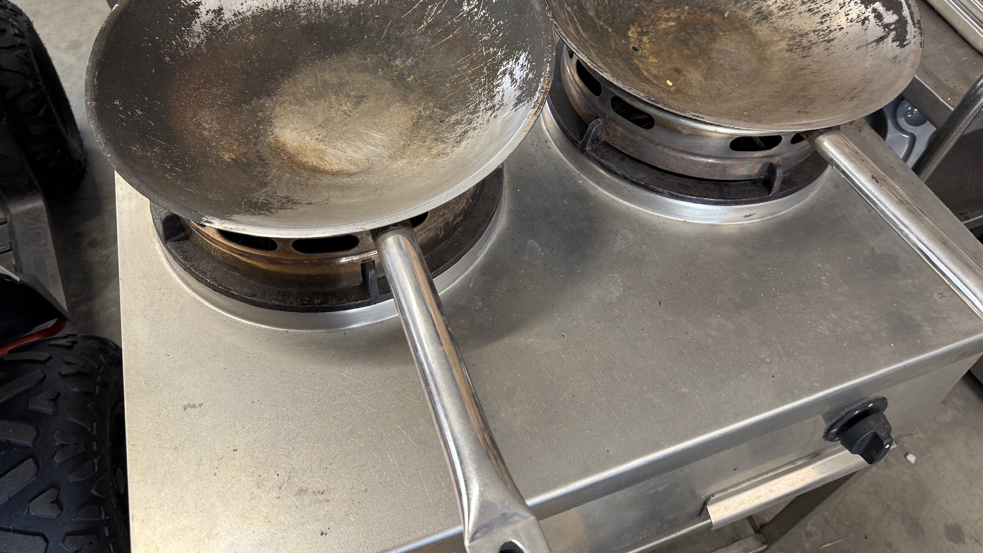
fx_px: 704
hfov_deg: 69.8
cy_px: 186
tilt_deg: -49.3
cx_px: 504
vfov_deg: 42.4
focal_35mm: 27
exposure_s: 1/50
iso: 125
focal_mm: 6.76
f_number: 1.78
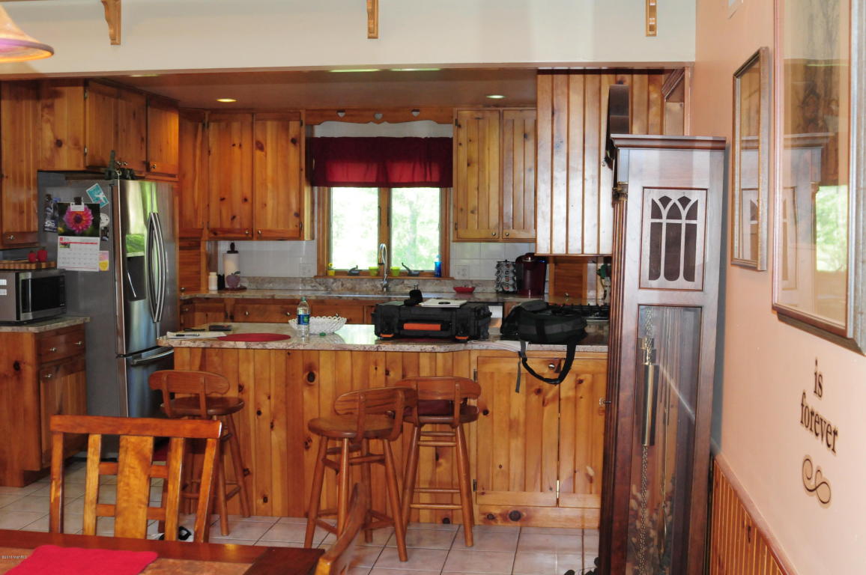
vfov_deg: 31.8
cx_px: 433
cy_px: 288
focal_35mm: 42
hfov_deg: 46.4
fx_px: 1009
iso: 1600
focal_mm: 28
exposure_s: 1/100
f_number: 5.6
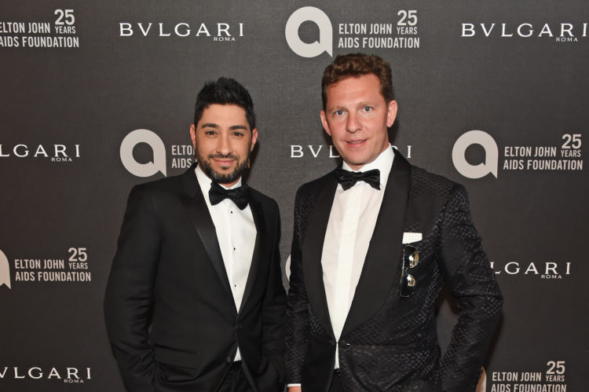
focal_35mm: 34
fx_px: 556
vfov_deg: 38.8
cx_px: 294
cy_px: 196
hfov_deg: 55.8
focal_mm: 34
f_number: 7.1
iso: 1600
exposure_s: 1/160
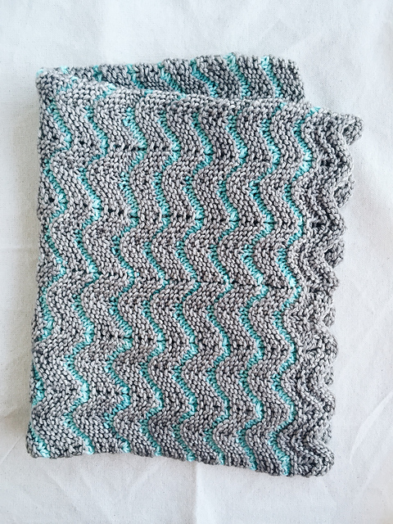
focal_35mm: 29
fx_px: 439
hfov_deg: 48.2
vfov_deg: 61.7
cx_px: 196
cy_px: 262
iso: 32
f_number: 2.2
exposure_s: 1/40
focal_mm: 4.15
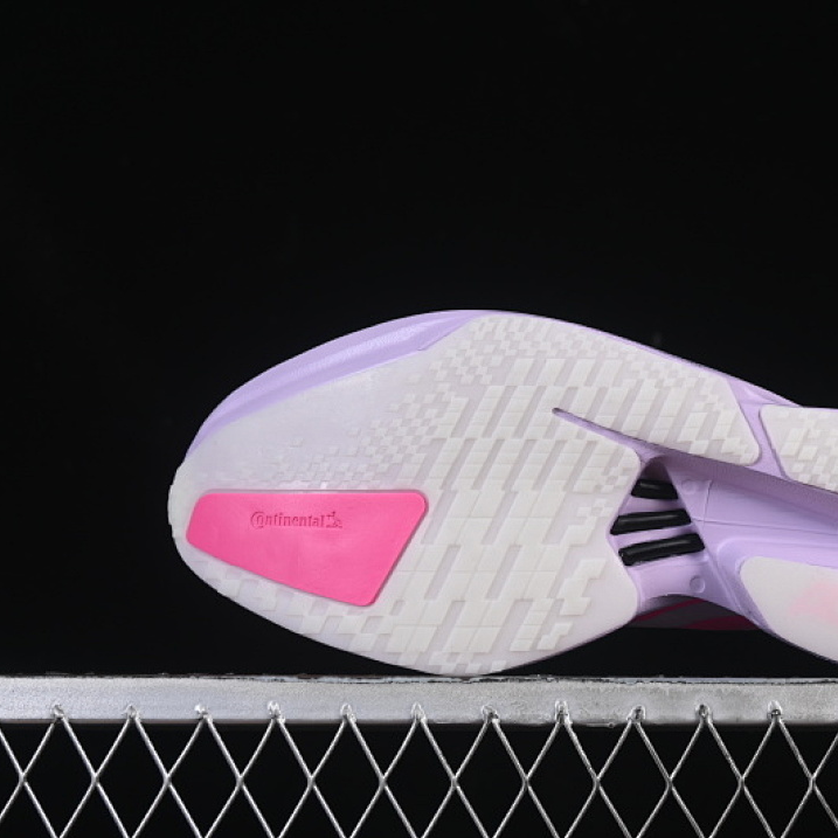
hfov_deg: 18.0
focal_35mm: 96
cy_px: 420
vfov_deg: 18.1
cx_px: 618
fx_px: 2629
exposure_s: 1/80
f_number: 8
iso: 160
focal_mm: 50
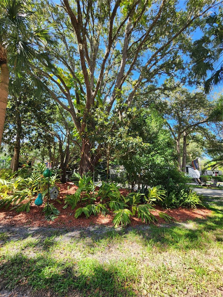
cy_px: 148
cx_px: 112
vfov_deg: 106.2
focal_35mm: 13
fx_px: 112
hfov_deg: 89.9
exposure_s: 1/286
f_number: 2.2
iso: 50
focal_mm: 2.2
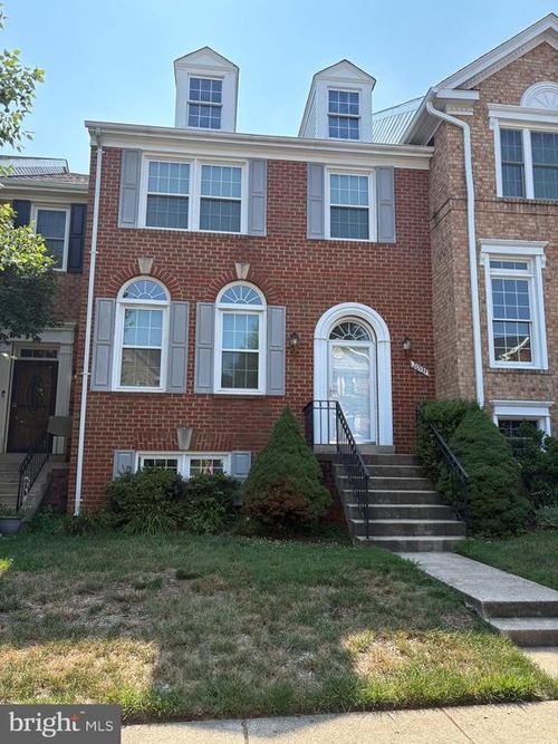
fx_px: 559
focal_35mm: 26
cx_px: 279
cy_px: 372
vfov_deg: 67.3
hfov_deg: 53.0
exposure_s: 1/1484
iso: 64
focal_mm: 5.96
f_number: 1.6
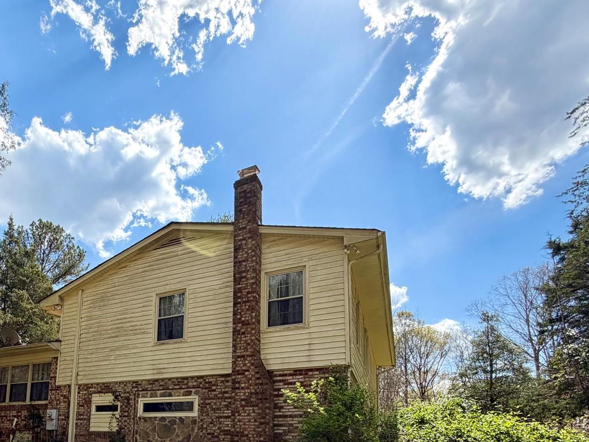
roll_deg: -2.7
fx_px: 442
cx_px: 129
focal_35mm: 26
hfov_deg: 62.4
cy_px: 406
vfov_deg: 47.2
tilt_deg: +9.1
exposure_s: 1/888
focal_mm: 2.22
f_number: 2.2
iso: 32
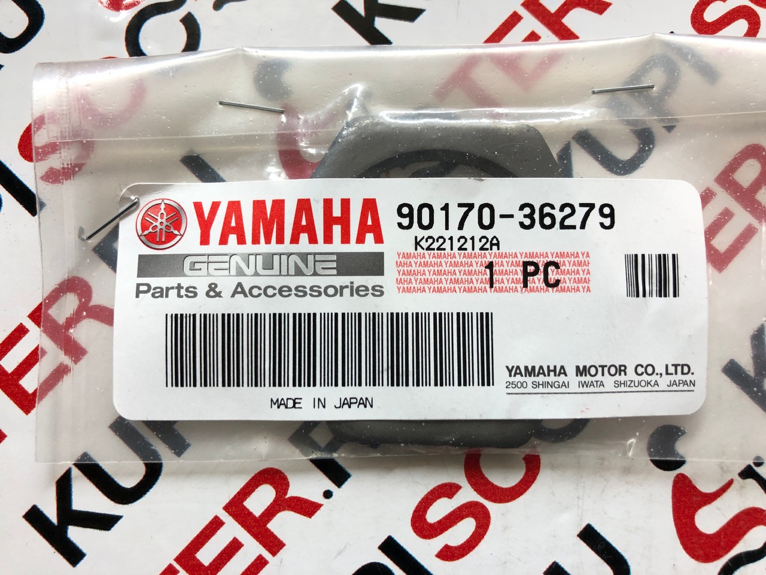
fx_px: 620
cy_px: 288
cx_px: 383
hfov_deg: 63.4
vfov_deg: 49.7
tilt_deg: -75.8
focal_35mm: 28
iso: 32
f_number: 1.8
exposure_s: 1/33
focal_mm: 3.99
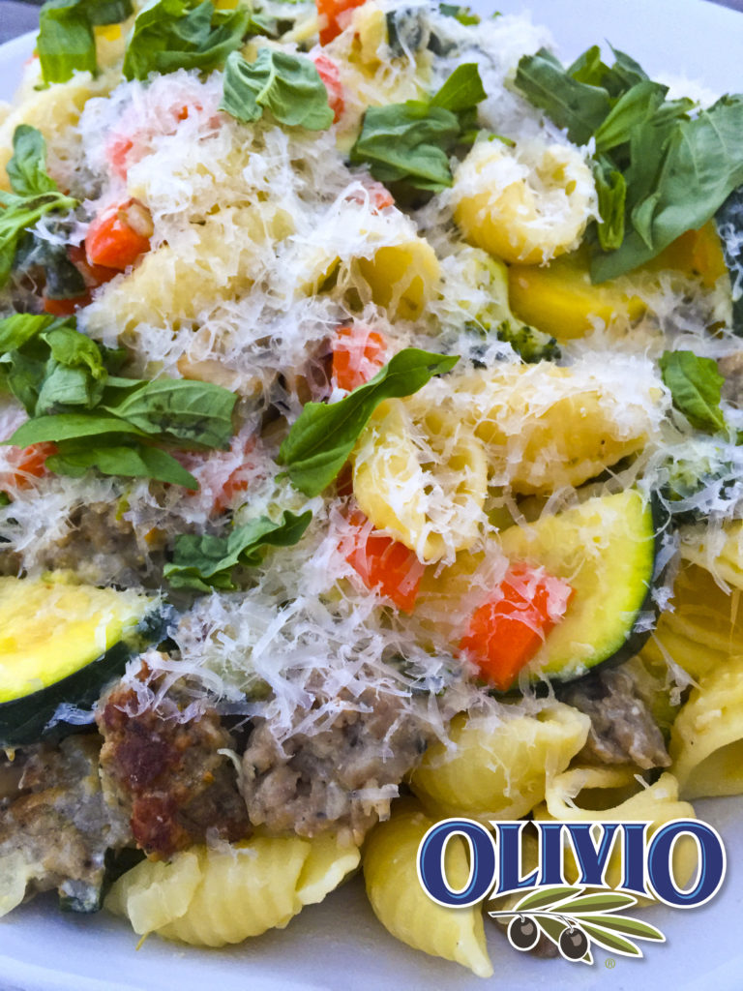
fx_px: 830
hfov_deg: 48.2
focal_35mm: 29
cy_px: 496
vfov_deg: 61.7
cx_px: 372
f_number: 2.2
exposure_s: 1/8
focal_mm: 4.15
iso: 100
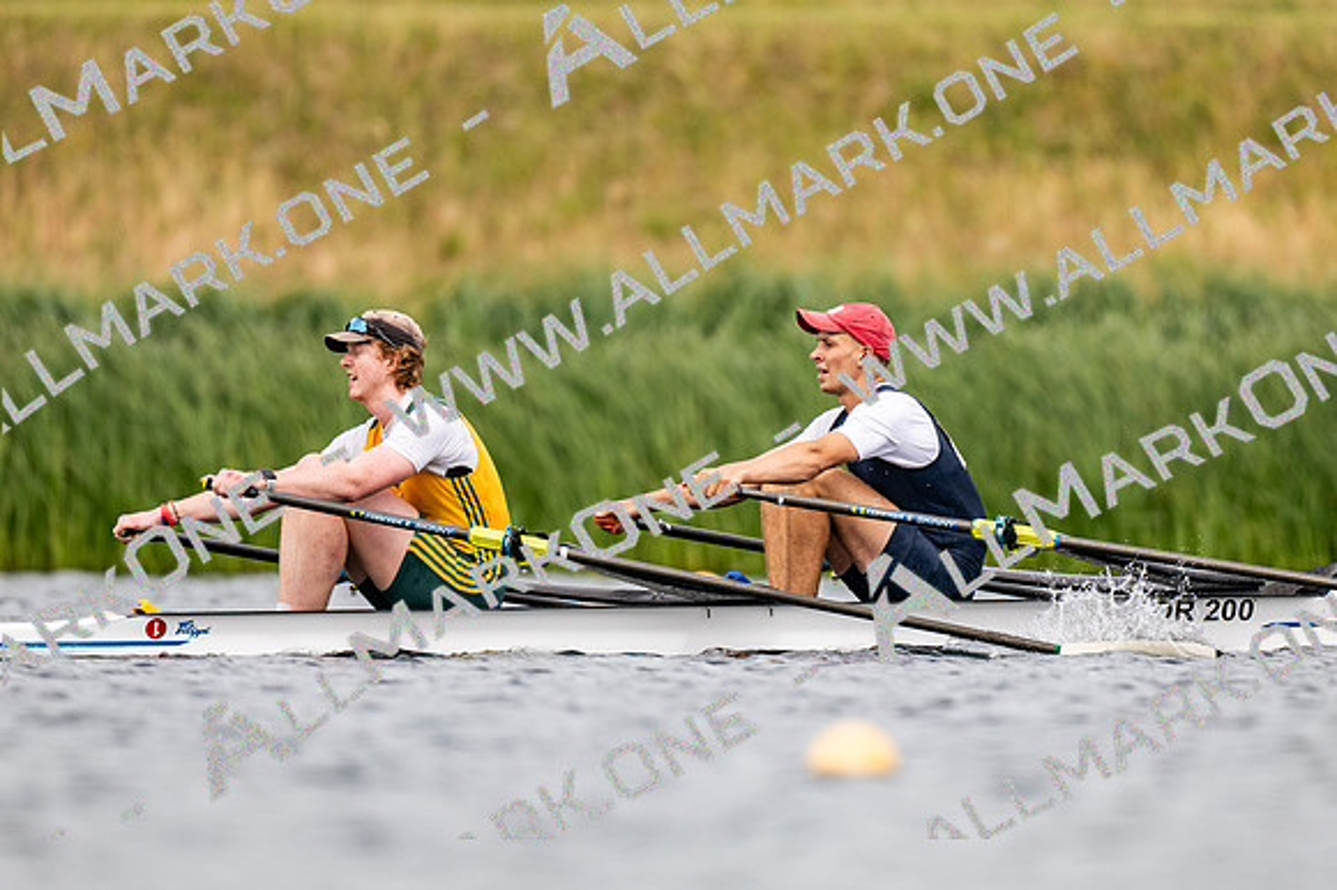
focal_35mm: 900
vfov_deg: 1.5
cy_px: 445
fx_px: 33405
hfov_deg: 2.3
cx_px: 668
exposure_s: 1/2500
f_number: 4
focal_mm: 600
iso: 280
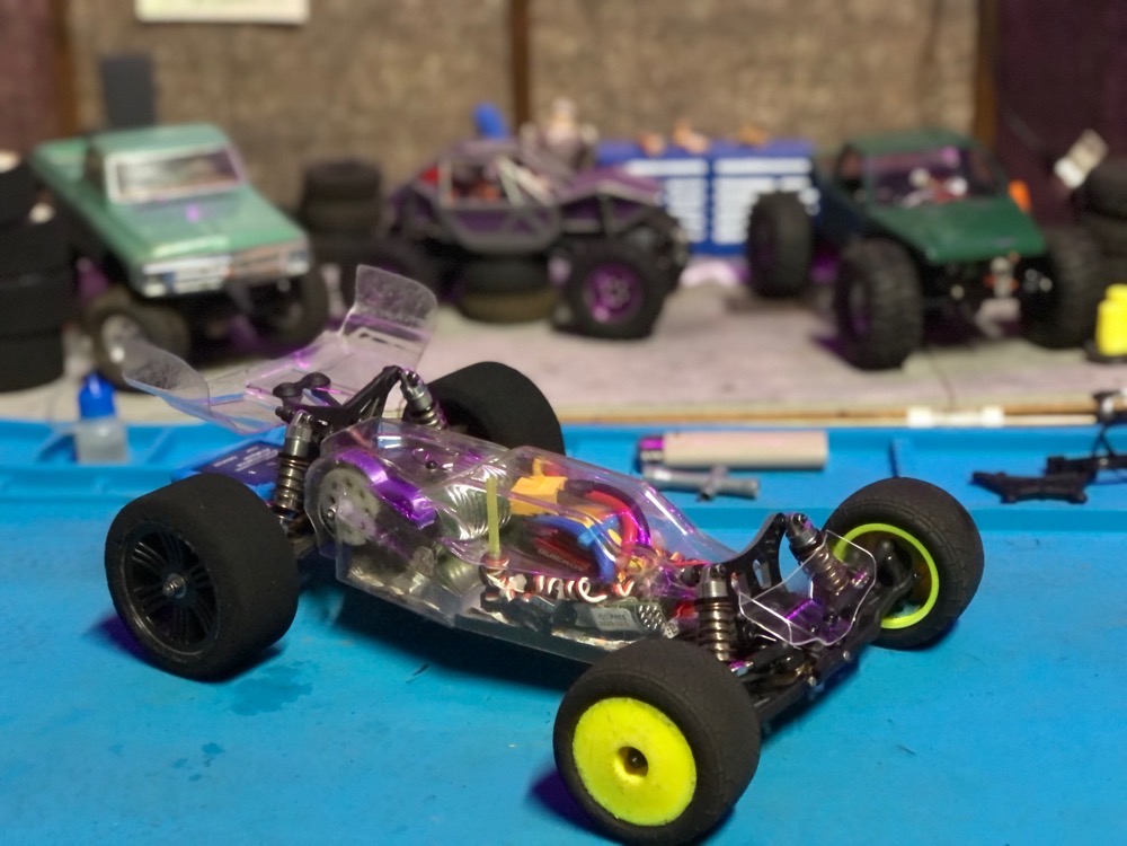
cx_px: 564
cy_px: 423
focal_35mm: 57
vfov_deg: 25.7
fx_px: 1856
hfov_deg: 33.8
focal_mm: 6.6
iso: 1250
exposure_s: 1/34
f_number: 2.8
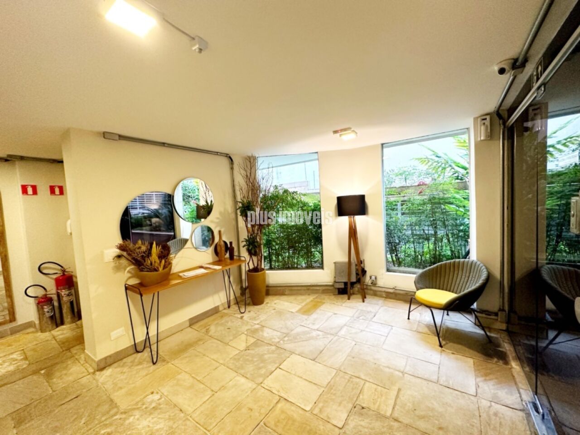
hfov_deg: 102.1
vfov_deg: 85.7
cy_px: 218
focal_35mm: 14
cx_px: 290
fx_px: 235
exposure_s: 1/60
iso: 320
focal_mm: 2.22
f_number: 2.2
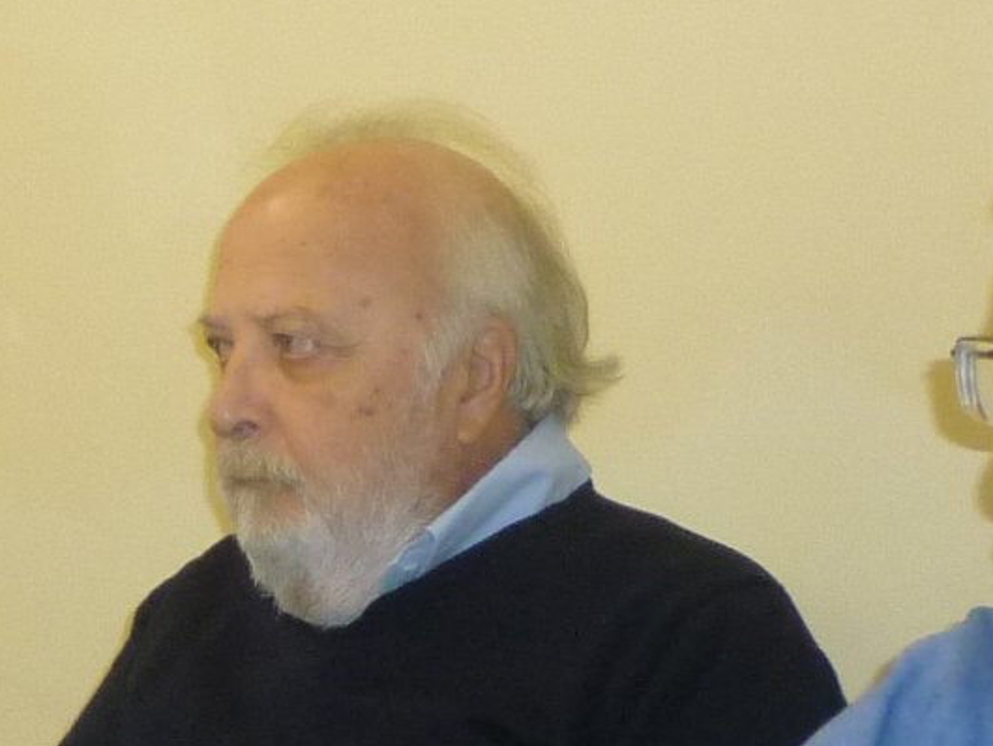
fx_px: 4018
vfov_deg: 10.5
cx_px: -429
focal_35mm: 140
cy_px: 662
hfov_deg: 13.4
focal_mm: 5.2
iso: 200
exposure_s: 1/30
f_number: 3.3
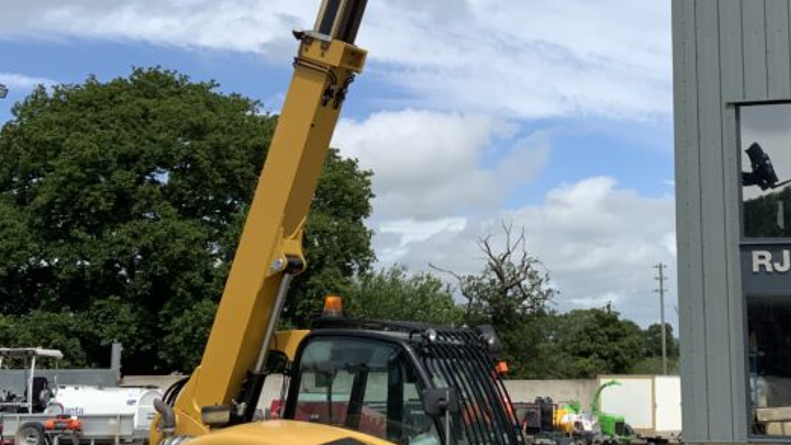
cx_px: 529
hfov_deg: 33.5
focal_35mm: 62
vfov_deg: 19.4
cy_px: 139
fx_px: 1301
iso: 16
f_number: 1.8
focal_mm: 3
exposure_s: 1/2801
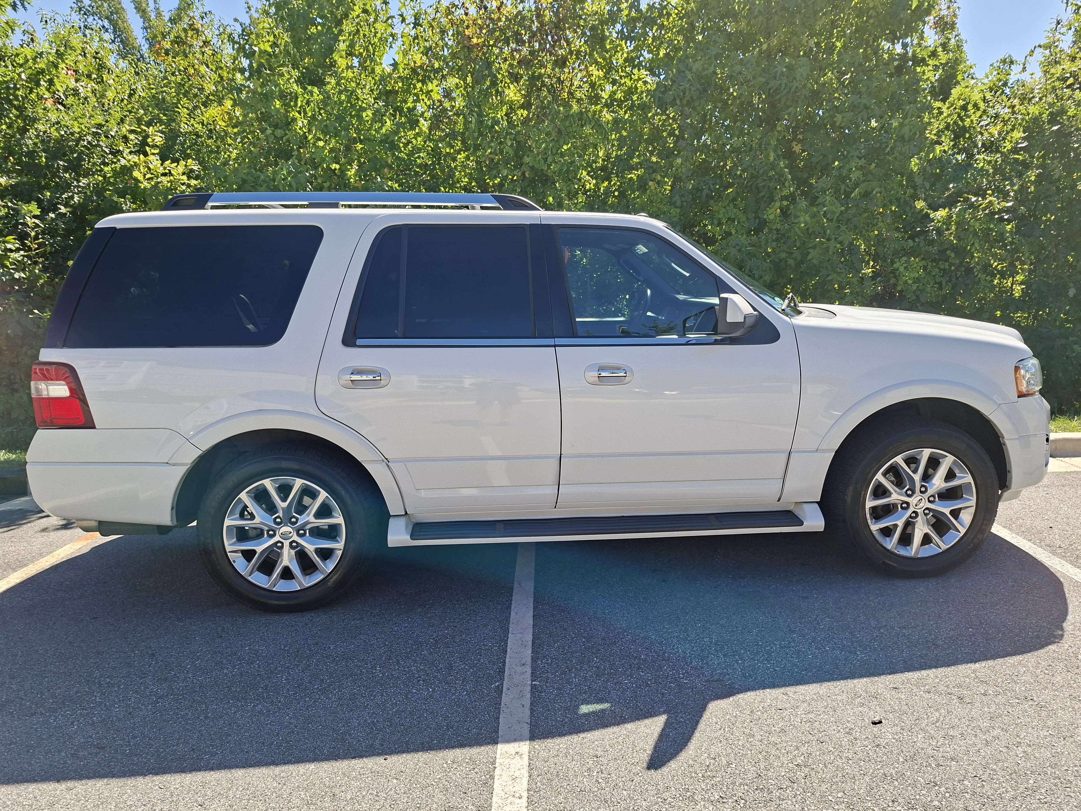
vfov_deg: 58.9
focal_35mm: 23
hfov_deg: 73.9
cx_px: 540
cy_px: 406
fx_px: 718
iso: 40
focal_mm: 5.54
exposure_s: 1/1062
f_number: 1.8
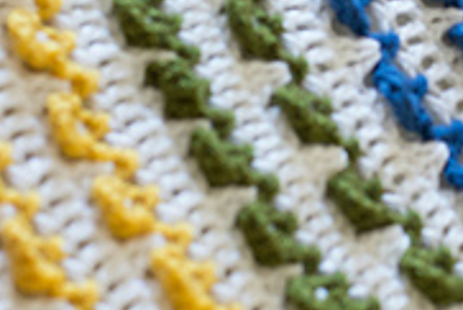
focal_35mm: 177
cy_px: 142
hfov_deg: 11.5
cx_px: 473
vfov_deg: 7.8
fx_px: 2278
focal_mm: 50
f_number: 3.5
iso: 1250
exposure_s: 1/125
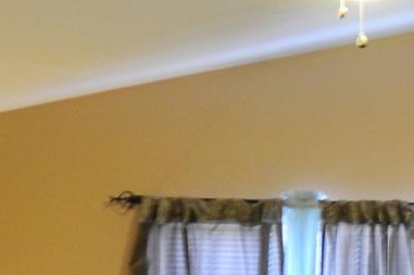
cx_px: 650
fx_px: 1355
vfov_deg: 11.2
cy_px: 383
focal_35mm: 118
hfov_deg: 15.7
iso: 500
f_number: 4
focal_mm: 10
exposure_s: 1/15
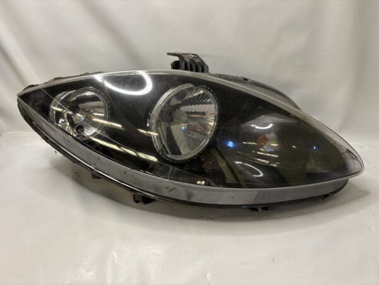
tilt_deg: -35.6
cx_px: 190
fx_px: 285
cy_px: 142
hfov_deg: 67.3
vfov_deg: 53.1
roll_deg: +1.3
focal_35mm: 26
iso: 125
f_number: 1.6
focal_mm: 5.96
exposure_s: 1/60
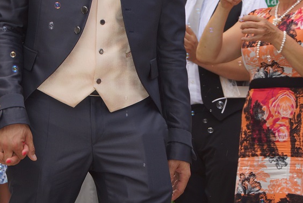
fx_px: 1693
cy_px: -1
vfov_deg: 6.8
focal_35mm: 201
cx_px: 11
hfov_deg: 10.2
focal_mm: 50
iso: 100
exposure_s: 1/200
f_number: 5
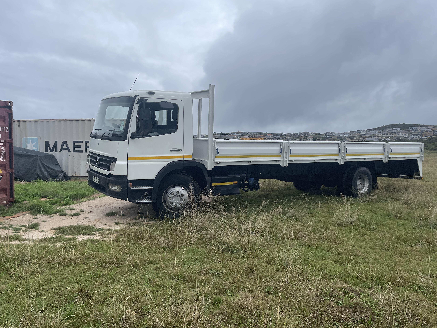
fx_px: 341
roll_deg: -2.0
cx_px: 220
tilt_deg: +1.3
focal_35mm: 27
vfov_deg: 51.3
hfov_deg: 65.3
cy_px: 152
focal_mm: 5.1
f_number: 1.6
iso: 32
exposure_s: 1/1387
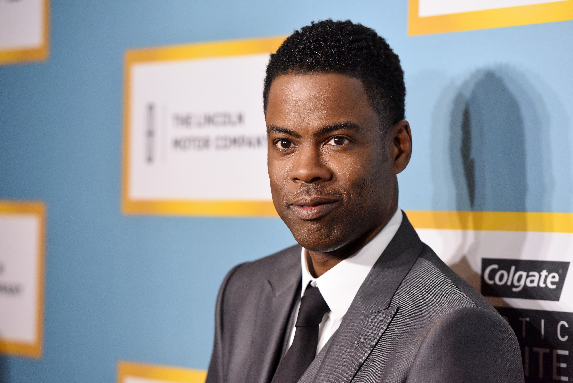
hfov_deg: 12.8
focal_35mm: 160
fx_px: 2547
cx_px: 286
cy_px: 192
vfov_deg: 8.6
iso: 2500
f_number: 5
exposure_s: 1/200
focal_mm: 160
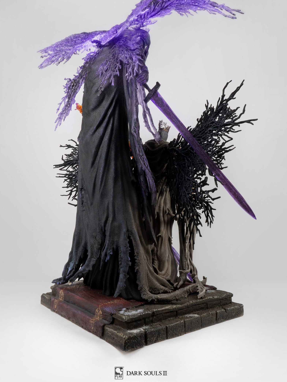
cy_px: 176
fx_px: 343
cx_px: 140
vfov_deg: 58.3
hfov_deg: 45.4
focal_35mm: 31
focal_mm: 28
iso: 640
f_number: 22
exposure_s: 1/8
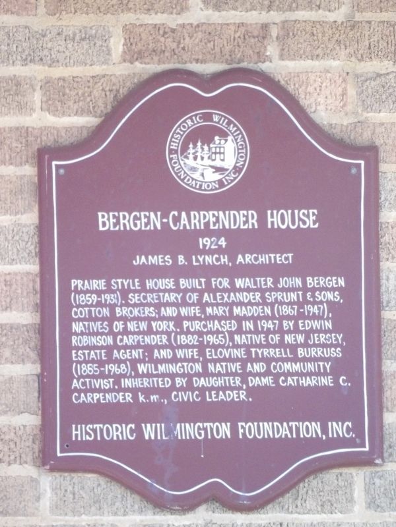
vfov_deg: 1.9
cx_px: 198
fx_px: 16061
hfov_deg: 1.4
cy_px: 264
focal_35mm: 1053
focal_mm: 188.8
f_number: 5.7
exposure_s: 1/112
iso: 800
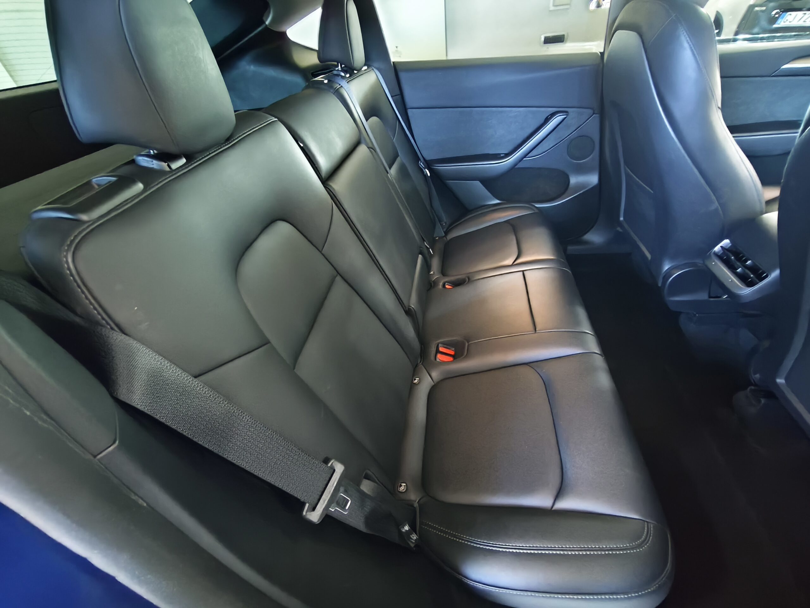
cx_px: 405
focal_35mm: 15
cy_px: 304
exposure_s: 1/7.69
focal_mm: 1.91
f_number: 2.2
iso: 3200
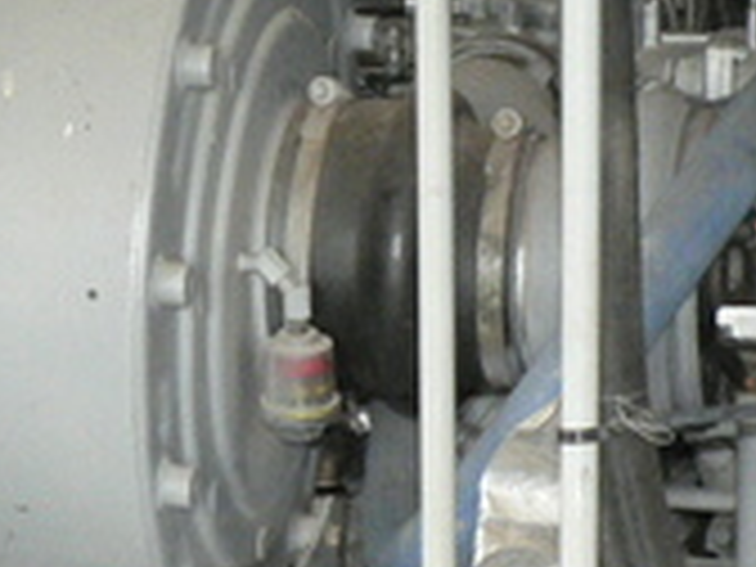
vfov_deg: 9.7
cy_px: 65
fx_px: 3320
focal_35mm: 152
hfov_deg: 12.9
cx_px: 34
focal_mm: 6
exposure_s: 1/125
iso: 400
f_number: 2.8
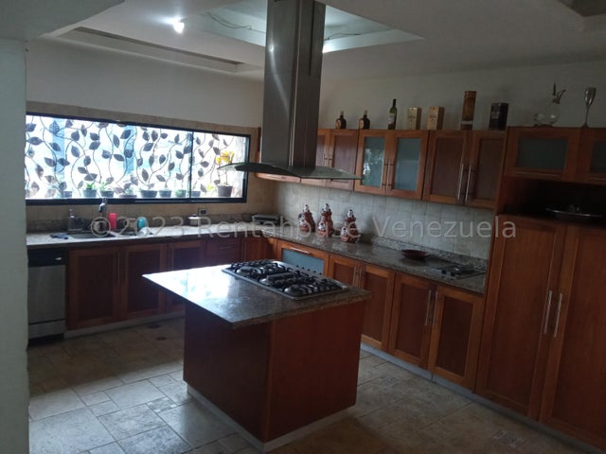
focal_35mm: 27
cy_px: 227
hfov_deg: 65.3
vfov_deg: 51.4
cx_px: 303
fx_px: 473
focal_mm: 3.79
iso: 349
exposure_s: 1/33.3
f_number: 2.2
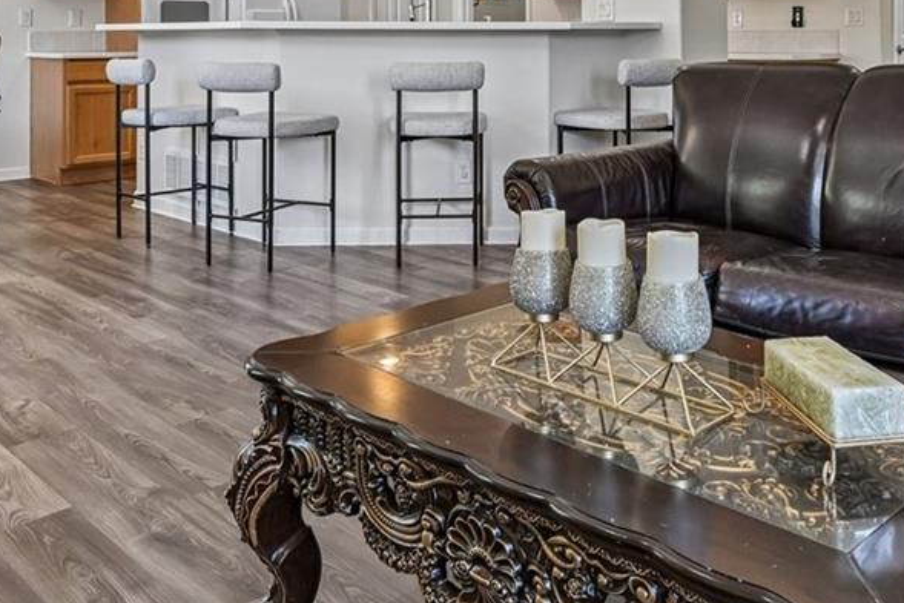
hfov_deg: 50.4
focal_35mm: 38
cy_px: 12
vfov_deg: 32.5
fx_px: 954
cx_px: 531
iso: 320
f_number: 10
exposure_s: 1/15
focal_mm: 14
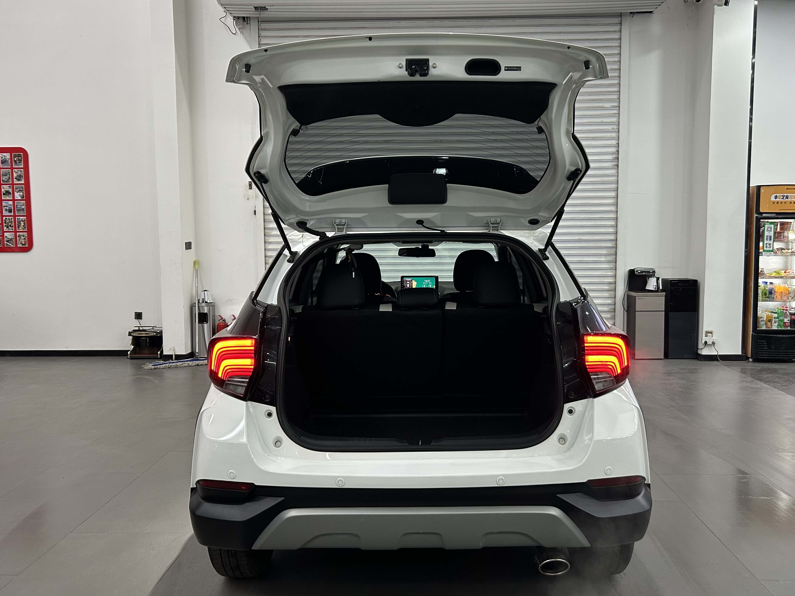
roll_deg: +0.1
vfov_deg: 48.2
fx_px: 666
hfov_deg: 61.6
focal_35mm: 29
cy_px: 288
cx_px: 419
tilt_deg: -4.1
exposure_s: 1/100
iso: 125
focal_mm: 5.7
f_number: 1.5
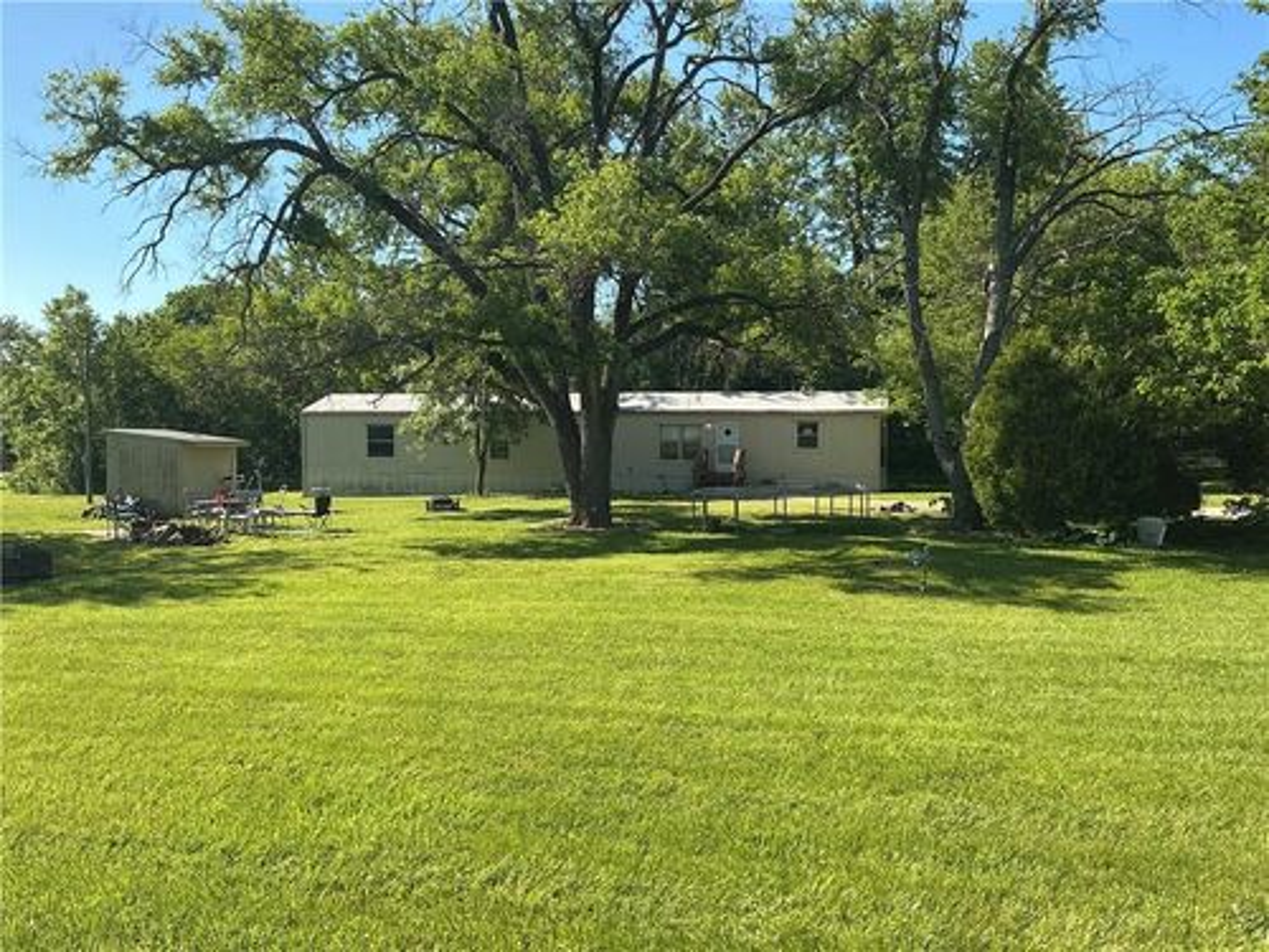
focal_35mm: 29
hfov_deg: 61.7
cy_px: 476
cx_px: 634
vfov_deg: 48.2
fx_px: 1063
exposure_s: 1/883
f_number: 1.8
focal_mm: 3
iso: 25
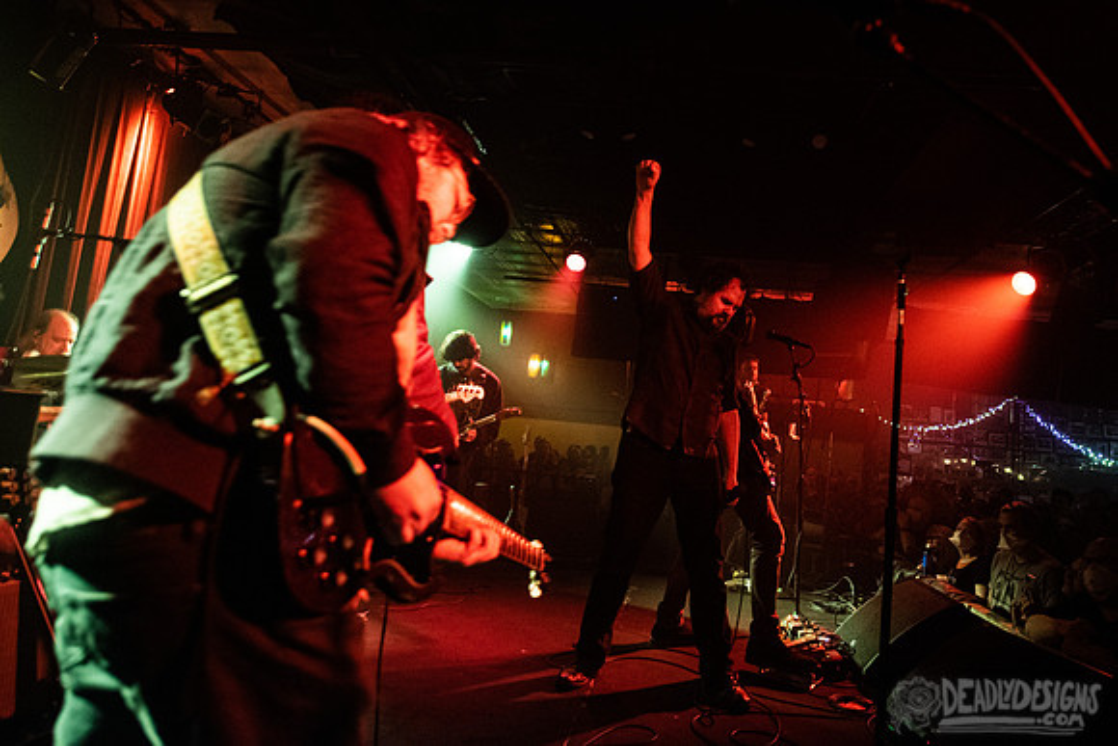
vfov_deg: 52.9
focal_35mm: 24
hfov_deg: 73.4
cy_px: 338
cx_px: 612
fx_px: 748
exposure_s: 1/125
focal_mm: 22
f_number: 3.2
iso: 3200
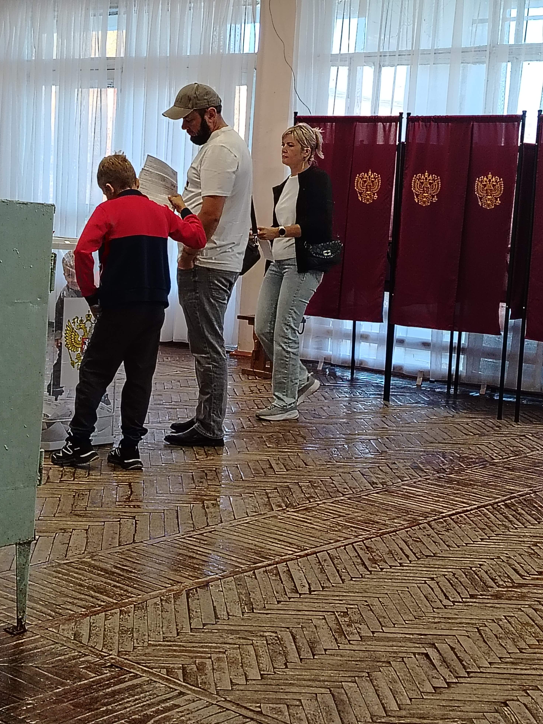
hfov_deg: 24.0
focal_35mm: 61
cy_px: 365
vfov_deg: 31.7
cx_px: 268
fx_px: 1276
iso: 319
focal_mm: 5.25
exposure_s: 1/100
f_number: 1.75
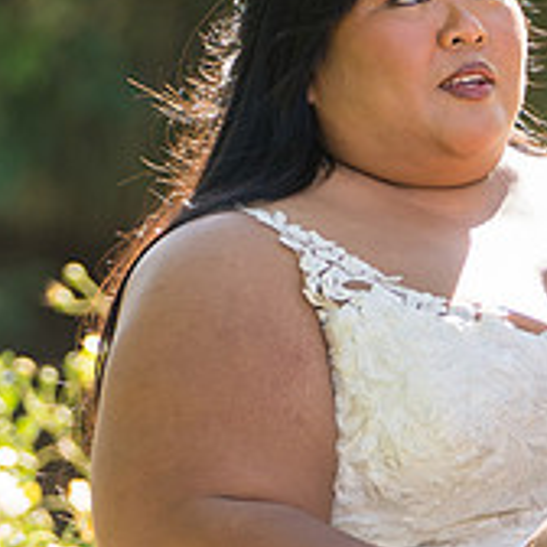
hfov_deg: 3.0
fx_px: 10530
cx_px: 567
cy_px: 220
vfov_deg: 3.0
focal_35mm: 589
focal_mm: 134
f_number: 2.8
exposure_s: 1/800
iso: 200
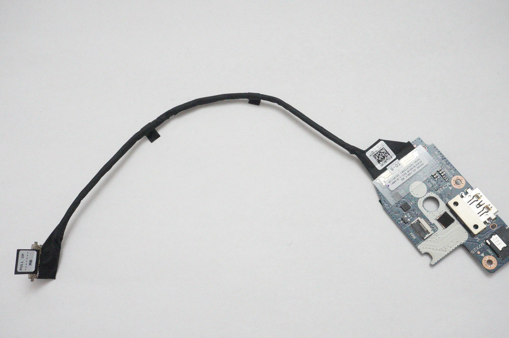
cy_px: 181
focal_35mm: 42
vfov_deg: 32.1
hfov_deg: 46.8
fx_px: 588
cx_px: 255
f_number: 5.6
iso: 12800
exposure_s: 1/200
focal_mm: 23
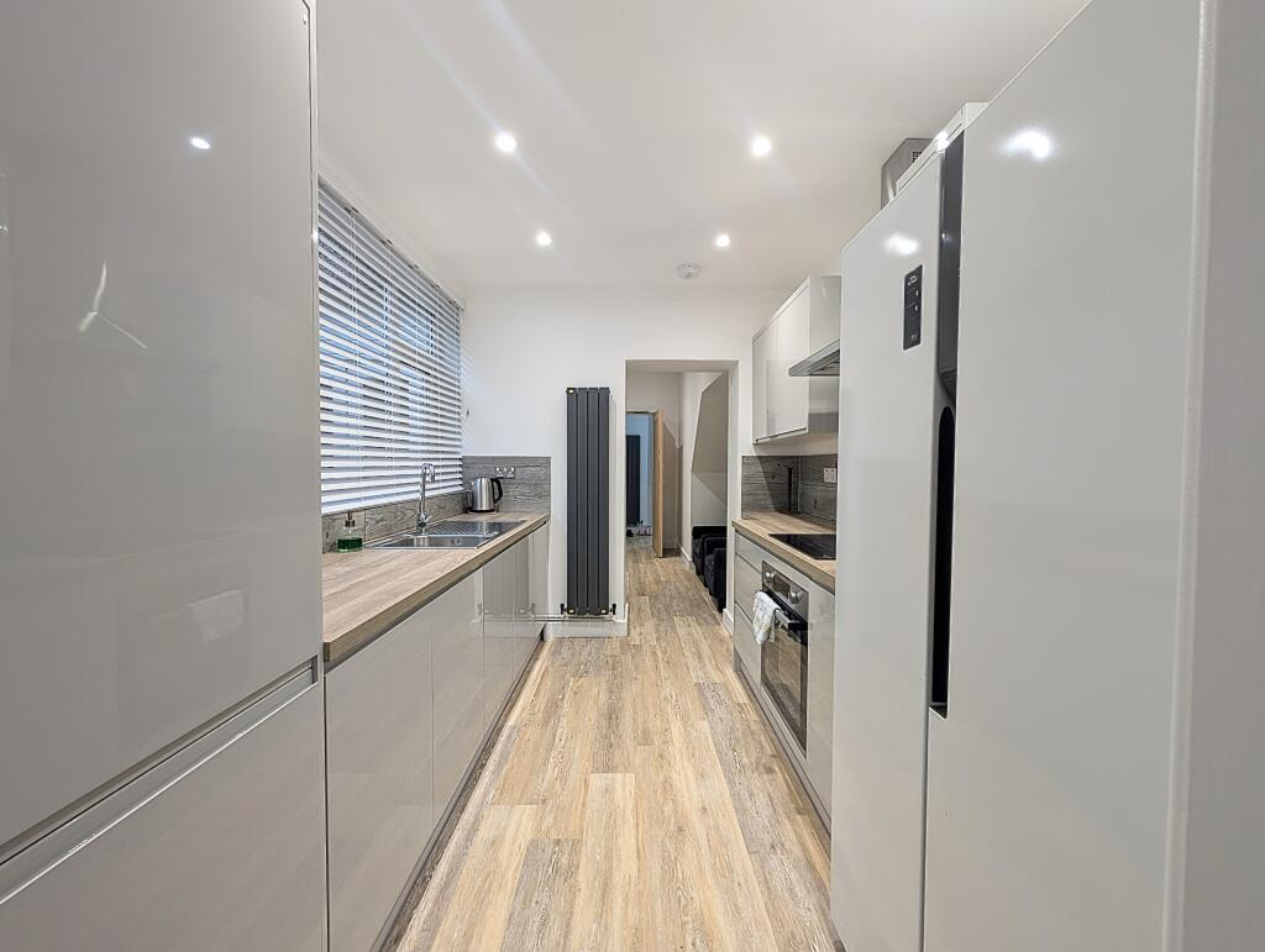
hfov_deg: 110.5
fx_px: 439
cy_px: 476
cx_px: 632
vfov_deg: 94.6
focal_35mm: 12
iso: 52
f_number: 1.7
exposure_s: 1/23.8
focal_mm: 2.02
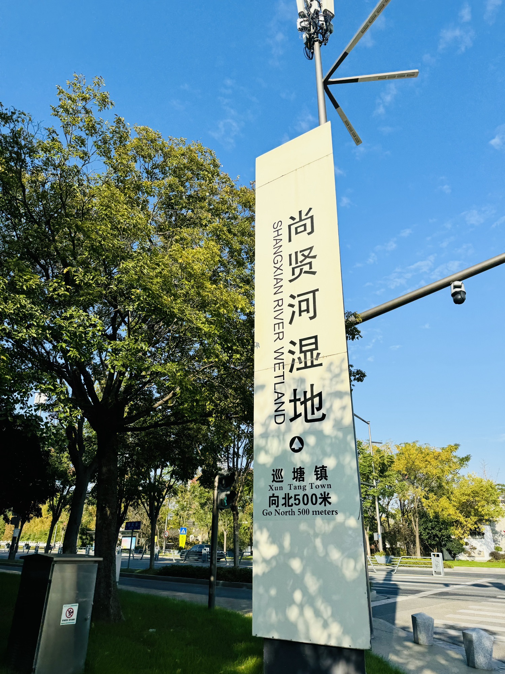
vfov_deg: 71.6
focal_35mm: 24
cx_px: 252
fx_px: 467
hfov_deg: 56.8
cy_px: 337
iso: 80
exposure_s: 1/4049
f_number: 1.78
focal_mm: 6.76
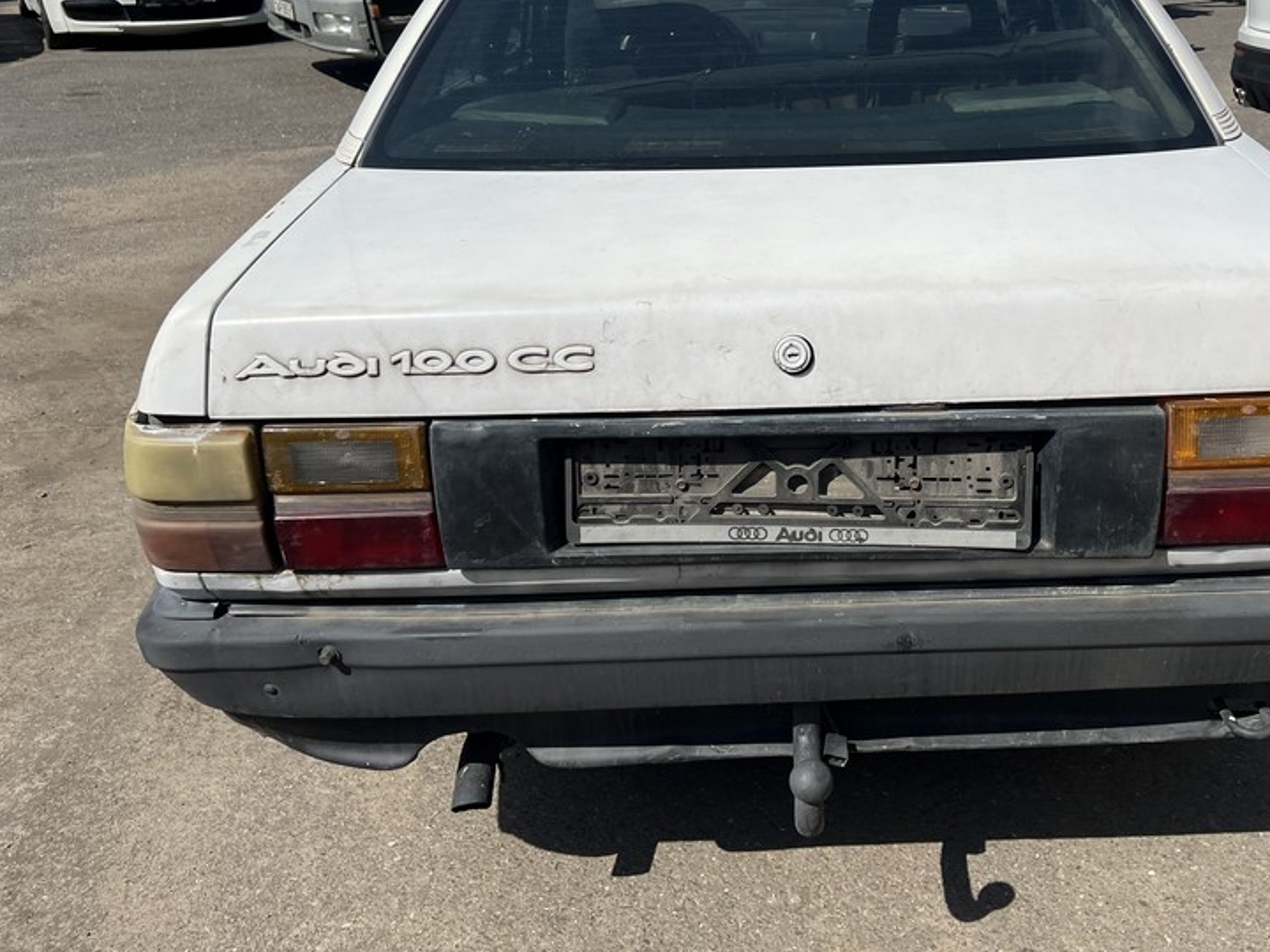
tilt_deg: -20.1
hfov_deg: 49.6
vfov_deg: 38.5
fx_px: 1357
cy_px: 365
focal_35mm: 37
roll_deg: +2.4
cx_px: 796
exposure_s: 1/8696
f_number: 1.5
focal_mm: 5.7
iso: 50
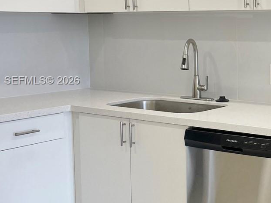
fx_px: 525
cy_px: 81
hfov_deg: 26.8
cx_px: 293
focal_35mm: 67
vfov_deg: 21.9
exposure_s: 1/120
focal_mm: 4.2
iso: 80
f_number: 1.6
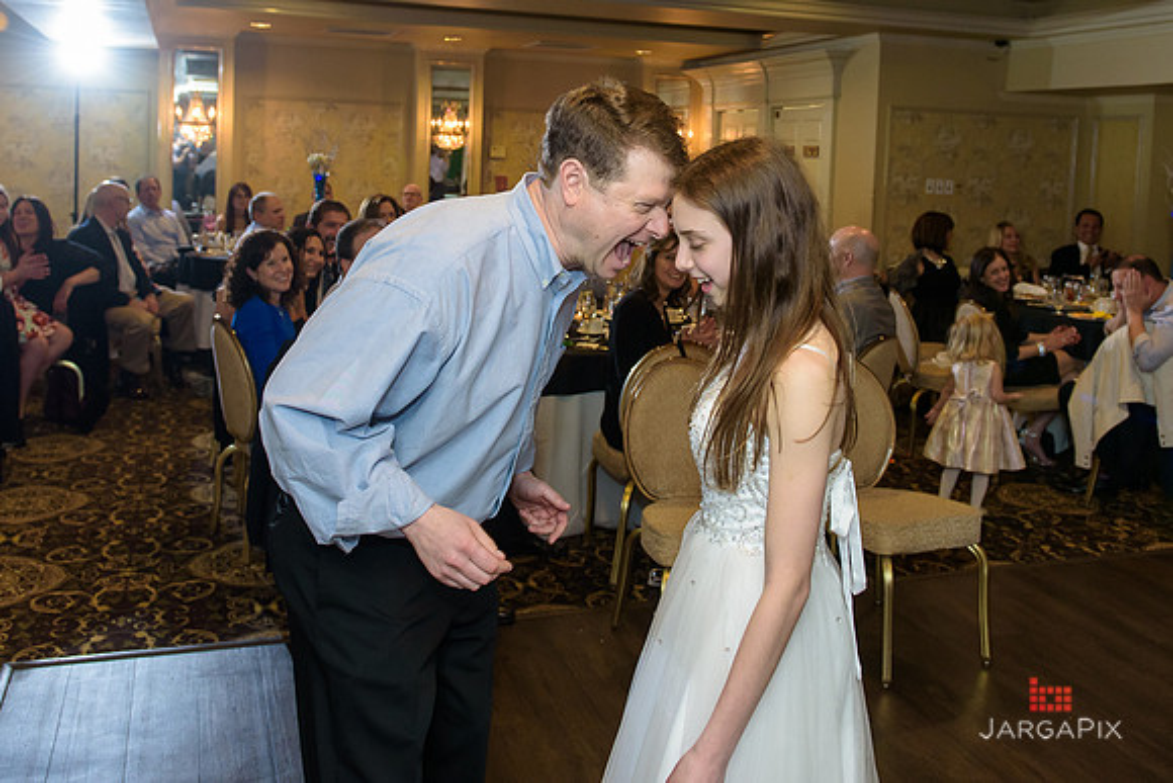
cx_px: 586
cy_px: 223
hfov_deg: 51.7
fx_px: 1212
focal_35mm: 37
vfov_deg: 35.2
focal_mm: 26
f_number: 3.2
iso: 1600
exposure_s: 1/125
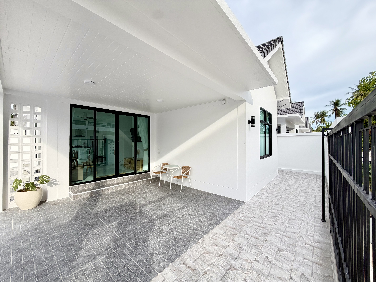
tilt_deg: -1.1
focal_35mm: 14
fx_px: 152
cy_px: 141
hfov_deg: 102.1
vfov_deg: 85.7
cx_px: 188
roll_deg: -0.2
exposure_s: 1/361
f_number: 2.2
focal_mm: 2.22
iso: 50
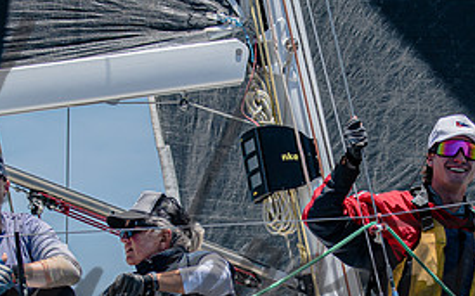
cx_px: 283
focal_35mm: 259
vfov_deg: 5.1
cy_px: 264
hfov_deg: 8.1
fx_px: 3351
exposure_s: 1/1600
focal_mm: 80
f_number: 5
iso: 200
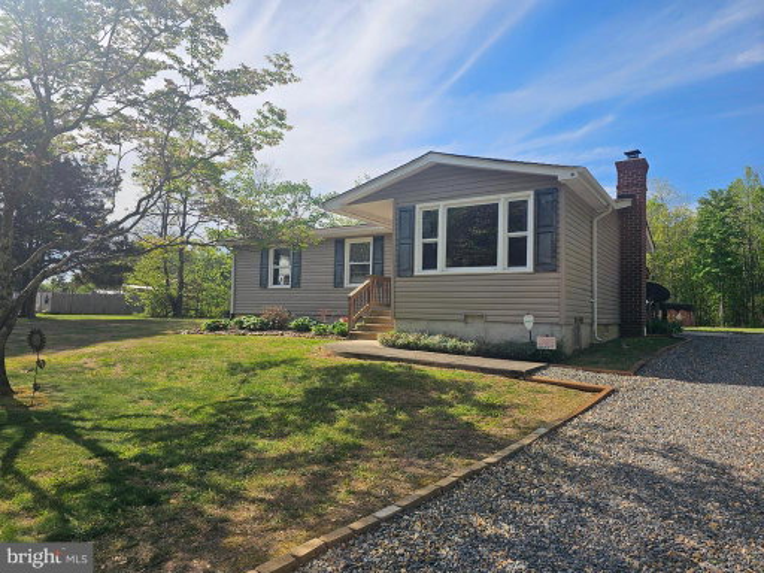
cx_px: 382
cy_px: 286
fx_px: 508
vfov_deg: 58.9
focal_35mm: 23
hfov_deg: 73.9
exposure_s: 1/807
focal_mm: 6.3
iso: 10
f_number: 1.7
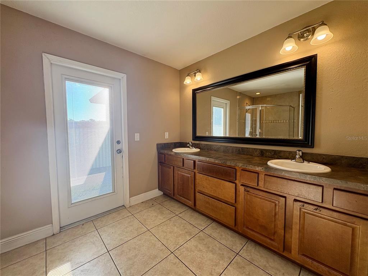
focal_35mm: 14
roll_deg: +0.5
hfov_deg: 102.1
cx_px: 184
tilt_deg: -4.1
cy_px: 138
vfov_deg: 85.7
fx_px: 149
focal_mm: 2.22
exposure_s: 1/165
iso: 64
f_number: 2.2
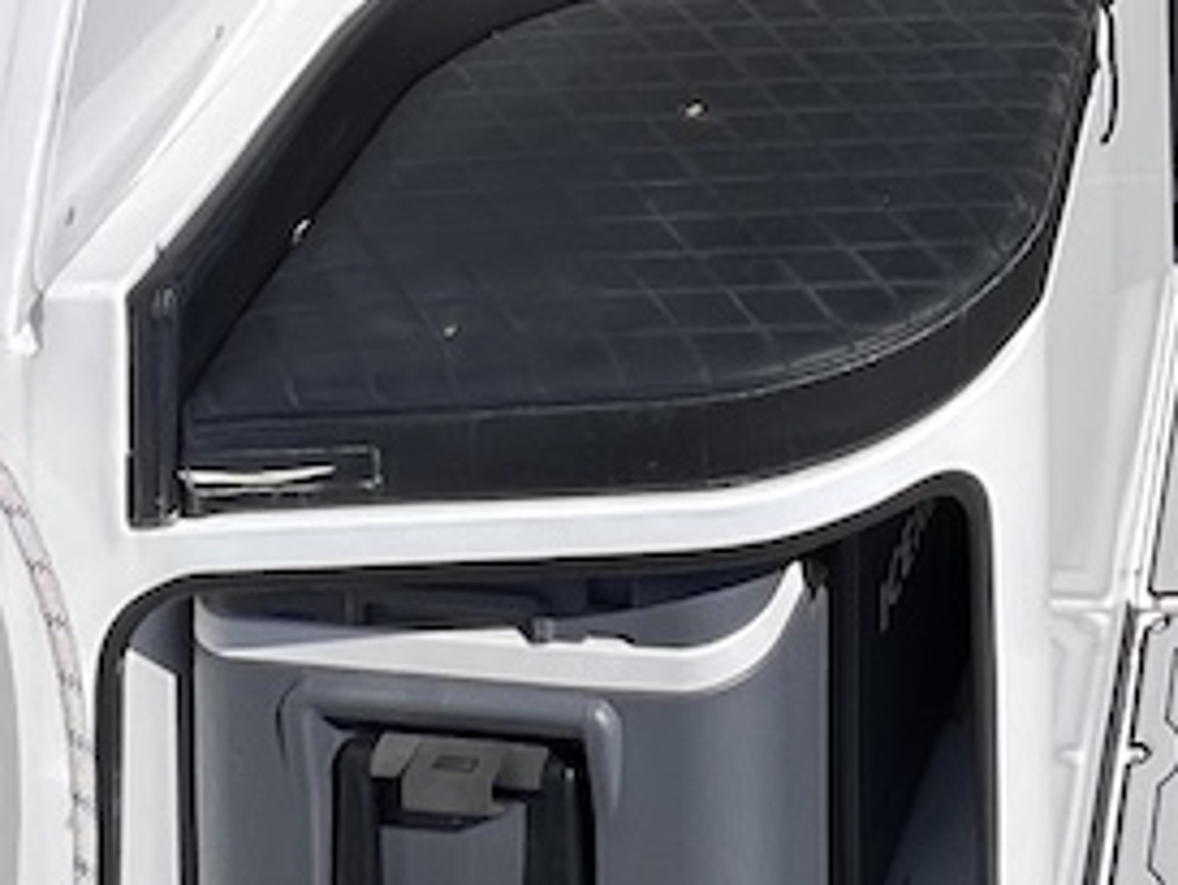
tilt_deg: +2.8
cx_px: 1450
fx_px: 2213
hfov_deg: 26.2
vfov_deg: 14.2
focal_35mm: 65
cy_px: -1297
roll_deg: -0.2
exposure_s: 1/1340
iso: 32
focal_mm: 1.57
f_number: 1.8
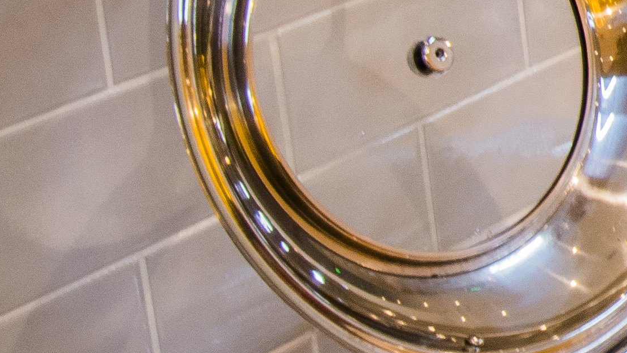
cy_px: -306
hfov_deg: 11.8
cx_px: 1828
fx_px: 1729
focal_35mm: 104
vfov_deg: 10.8
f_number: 9
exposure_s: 1/2.5
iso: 320
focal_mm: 15
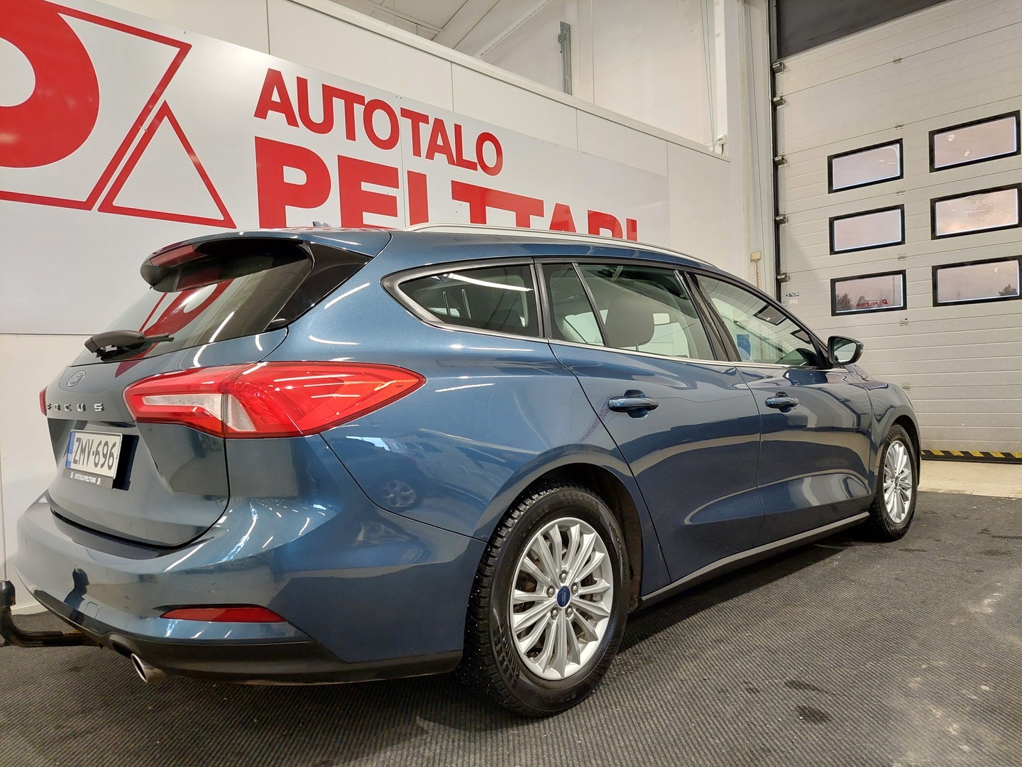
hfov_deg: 69.4
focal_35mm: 25
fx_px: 738
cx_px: 511
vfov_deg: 54.9
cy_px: 384
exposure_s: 1/50
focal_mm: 5.23
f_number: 1.8
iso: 200
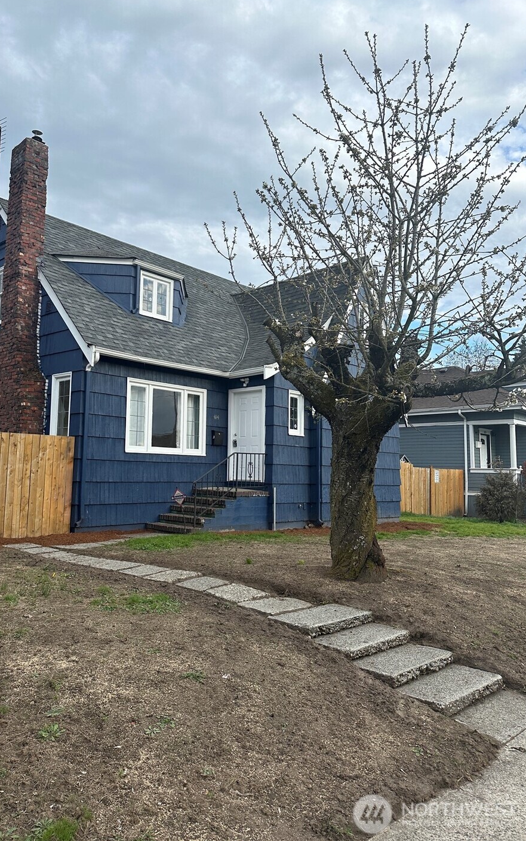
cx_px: 213
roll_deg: -1.1
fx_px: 596
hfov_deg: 47.4
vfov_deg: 70.4
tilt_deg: +6.3
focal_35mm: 26
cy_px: 412
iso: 80
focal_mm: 6.86
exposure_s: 1/1495
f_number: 1.78
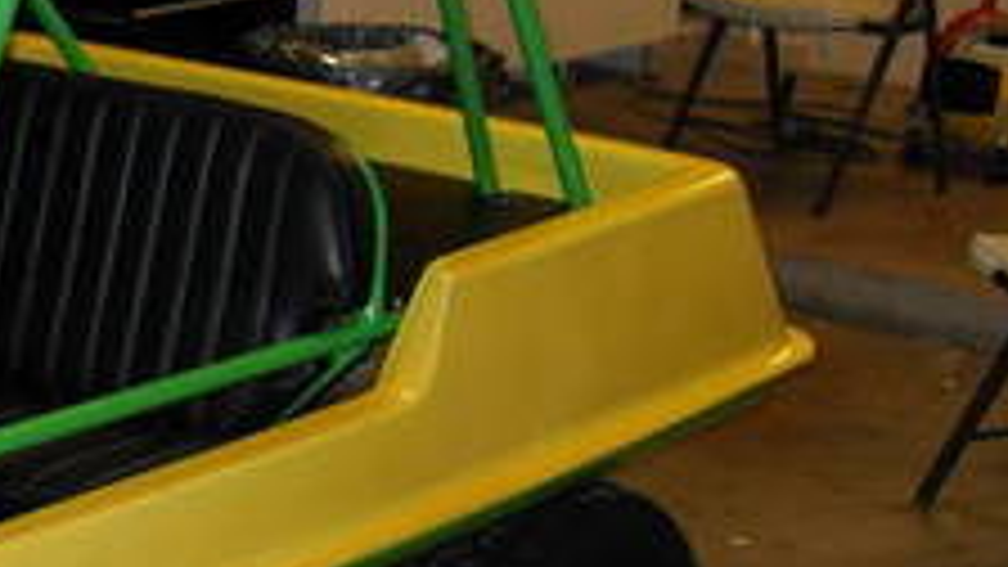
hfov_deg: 18.7
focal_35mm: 109
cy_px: 369
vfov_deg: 11.1
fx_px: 2913
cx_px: -176
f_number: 2.8
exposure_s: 1/45
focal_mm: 6.3
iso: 120
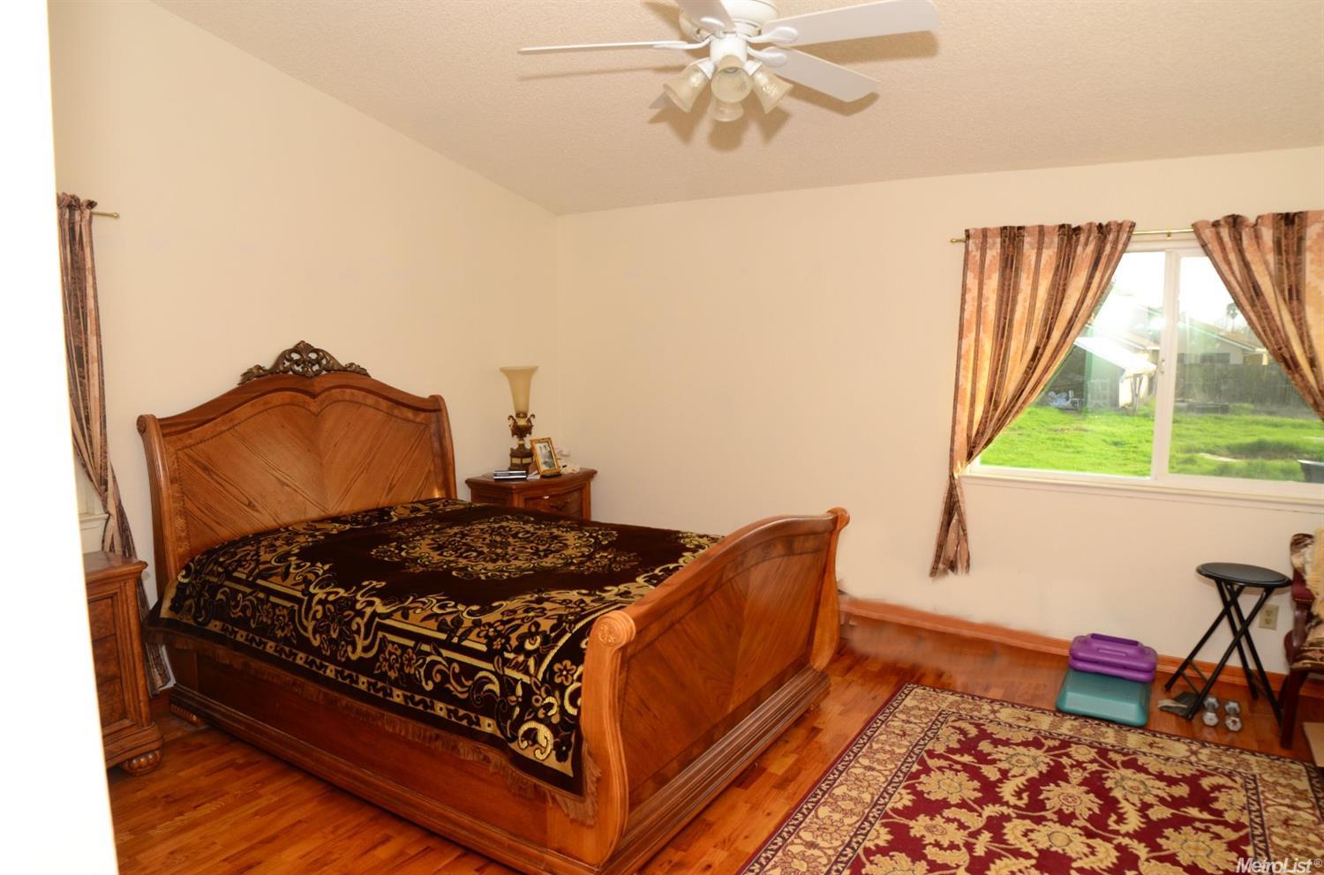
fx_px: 770
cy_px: 438
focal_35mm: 21
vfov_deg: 59.2
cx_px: 662
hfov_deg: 81.3
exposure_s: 1/160
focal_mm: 14
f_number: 5.6
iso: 400
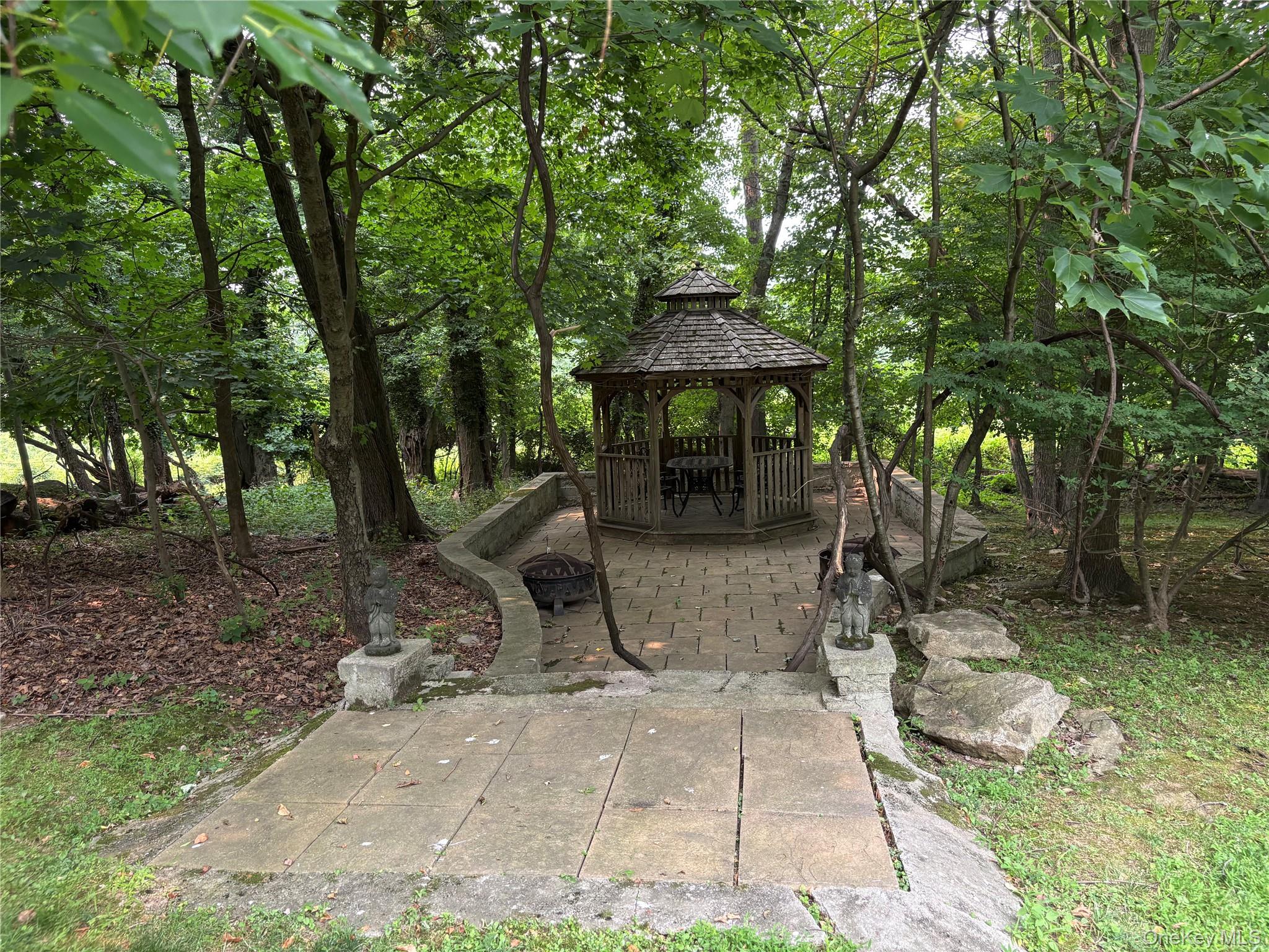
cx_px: 634
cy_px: 476
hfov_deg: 67.3
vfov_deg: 53.1
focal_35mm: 26
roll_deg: +2.6
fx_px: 953
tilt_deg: -6.6
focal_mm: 5.96
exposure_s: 1/160
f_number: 1.6
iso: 125
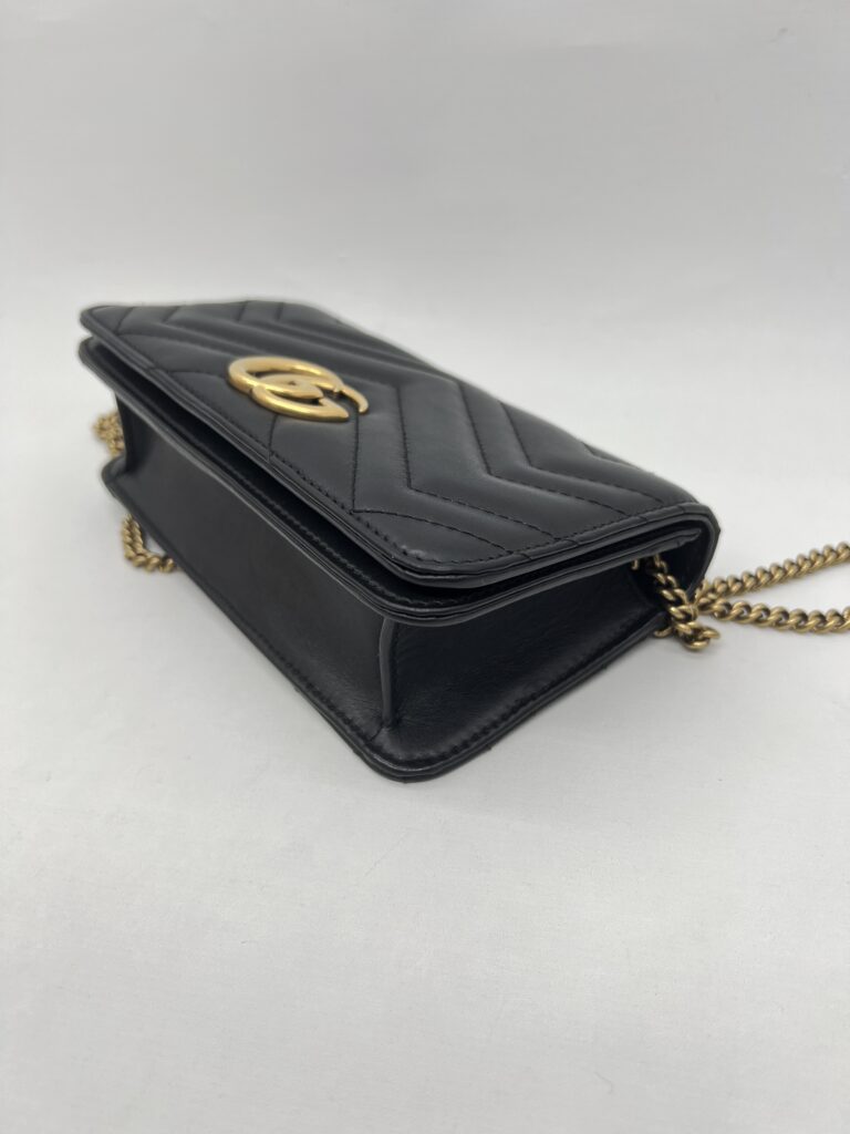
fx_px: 851
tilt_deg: -34.2
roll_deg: +2.5
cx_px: 425
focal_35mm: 26
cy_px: 567
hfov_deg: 53.1
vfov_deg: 67.3
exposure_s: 1/103
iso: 32
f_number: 1.5
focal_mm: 5.7
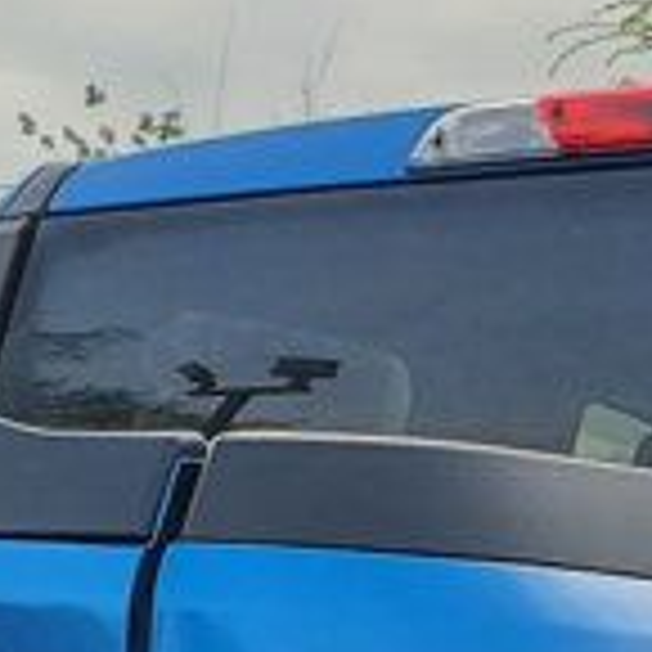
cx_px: 301
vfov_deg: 9.9
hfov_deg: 10.8
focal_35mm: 162
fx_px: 3452
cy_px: 1385
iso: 50
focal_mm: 4.3
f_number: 2.4
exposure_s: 1/310
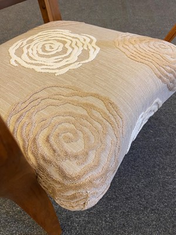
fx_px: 176
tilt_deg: -50.6
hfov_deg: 53.1
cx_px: 88
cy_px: 118
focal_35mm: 26
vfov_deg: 67.3
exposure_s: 1/50
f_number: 1.8
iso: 160
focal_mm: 4.25
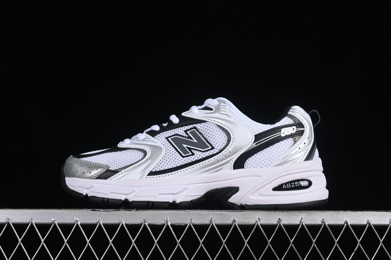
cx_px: 196
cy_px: 130
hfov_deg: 27.0
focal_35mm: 75
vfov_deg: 18.2
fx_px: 815
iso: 160
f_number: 8
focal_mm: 50
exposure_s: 1/80
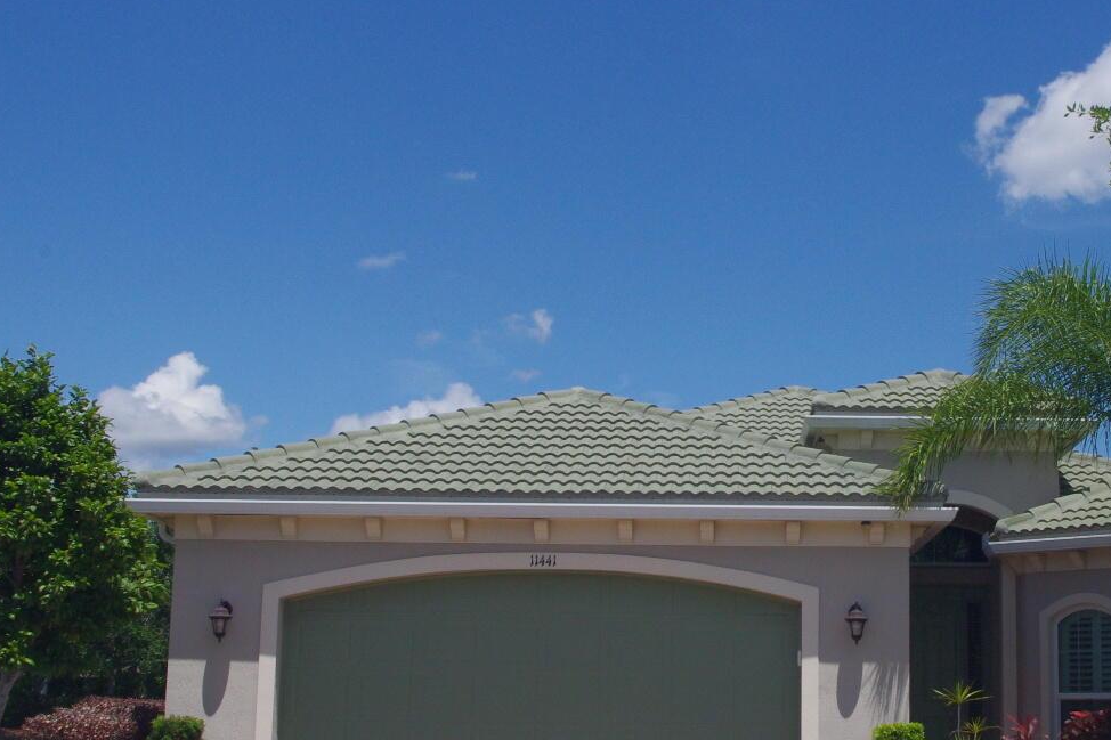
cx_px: 771
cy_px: 393
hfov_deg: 35.8
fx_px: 1697
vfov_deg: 24.6
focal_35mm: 55
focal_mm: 21.25
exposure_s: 1/400
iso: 400
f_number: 14
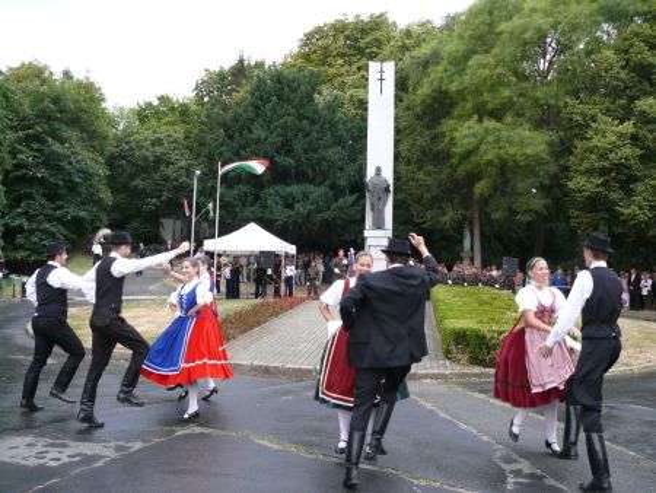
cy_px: 246
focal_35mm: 35
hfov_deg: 52.6
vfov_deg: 40.7
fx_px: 664
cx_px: 328
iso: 100
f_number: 2.8
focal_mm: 7.4
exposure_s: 1/80
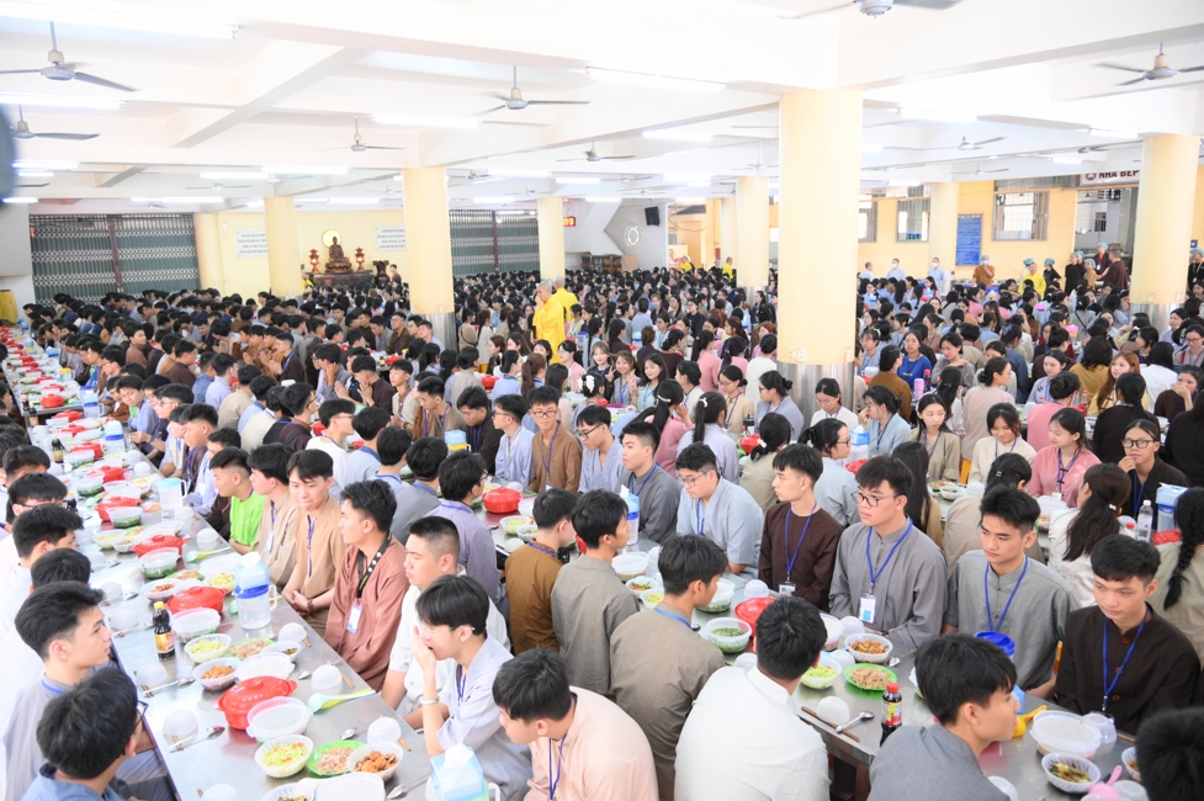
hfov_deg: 73.8
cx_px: 602
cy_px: 400
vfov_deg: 53.1
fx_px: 802
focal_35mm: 24
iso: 5000
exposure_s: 1/100
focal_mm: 24
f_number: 4
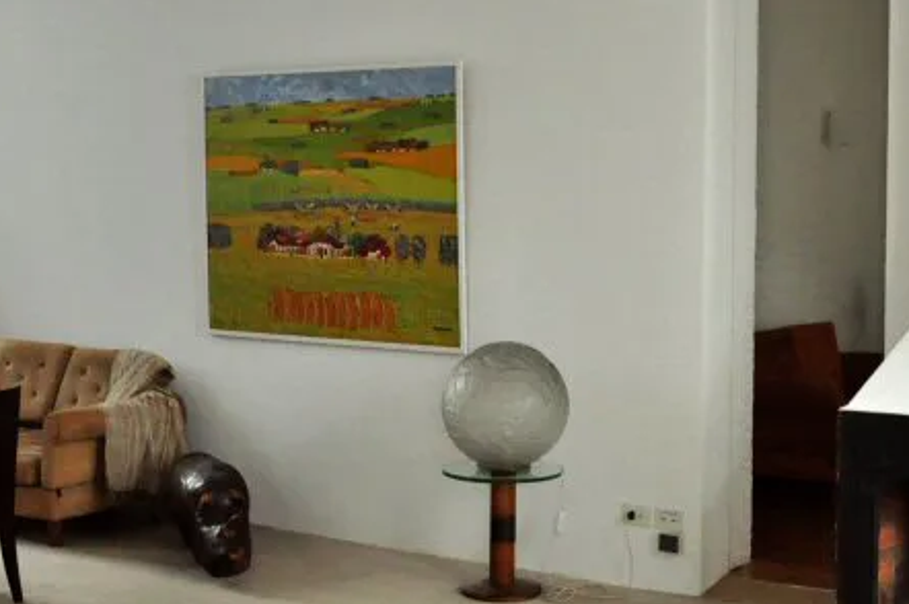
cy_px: 249
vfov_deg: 24.5
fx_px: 1388
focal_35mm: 55
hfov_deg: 35.3
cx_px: 710
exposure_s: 1/60
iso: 2500
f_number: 3.8
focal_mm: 18
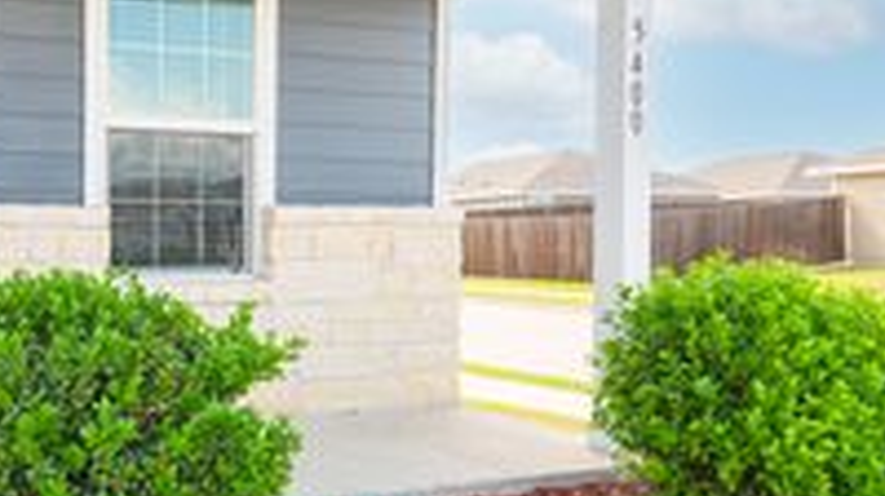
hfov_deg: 42.3
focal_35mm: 42
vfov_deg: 28.3
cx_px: 13
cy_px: 239
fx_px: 985
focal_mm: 16
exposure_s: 1/100
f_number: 7.1
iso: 100
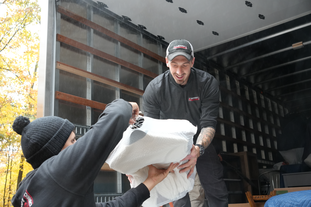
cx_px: 156
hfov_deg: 48.6
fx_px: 345
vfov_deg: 33.5
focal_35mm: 40
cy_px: 104
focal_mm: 26.6
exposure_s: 1/160
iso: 1000
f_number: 4
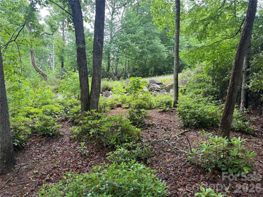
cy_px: 98
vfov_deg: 56.8
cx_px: 132
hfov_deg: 71.6
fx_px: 182
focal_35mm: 24
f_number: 1.78
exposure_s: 1/121
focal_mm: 6.76
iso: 80
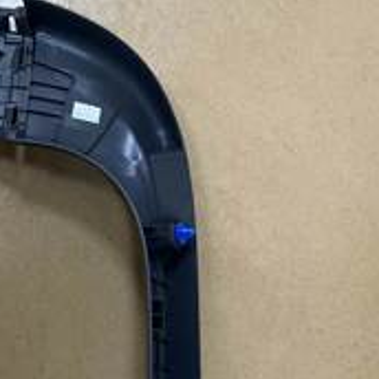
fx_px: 793
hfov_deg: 26.9
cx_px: 182
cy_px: 416
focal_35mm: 64
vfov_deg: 25.0
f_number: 1.6
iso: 80
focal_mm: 5.1
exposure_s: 1/50
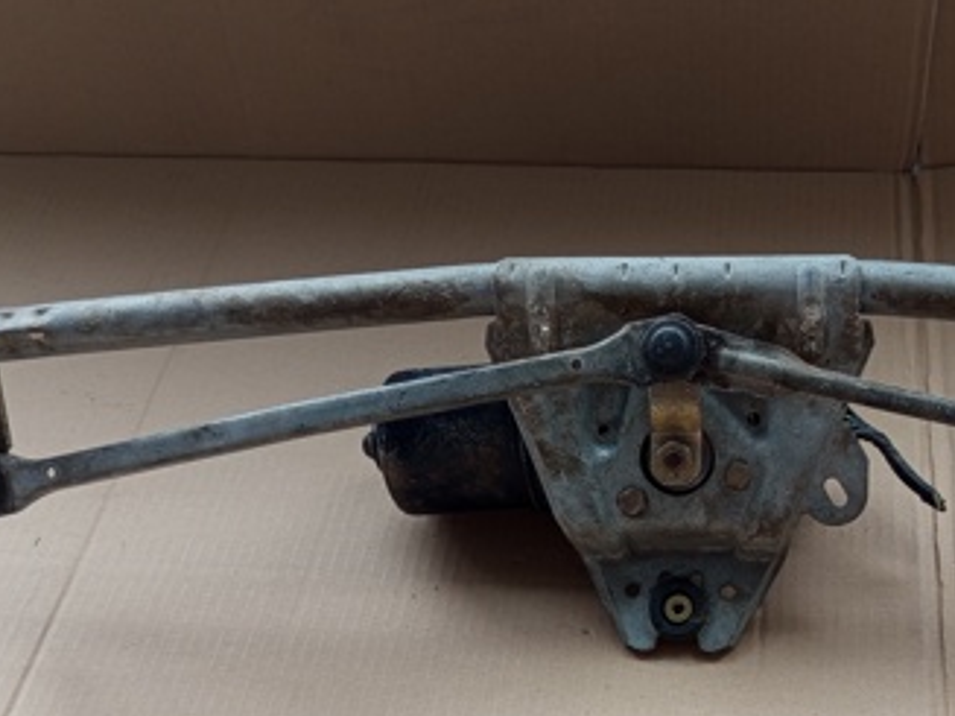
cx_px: 710
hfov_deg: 39.4
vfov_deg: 30.0
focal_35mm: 47
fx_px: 1296
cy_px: 584
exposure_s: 1/100
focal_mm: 5.24
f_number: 1.7
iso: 104
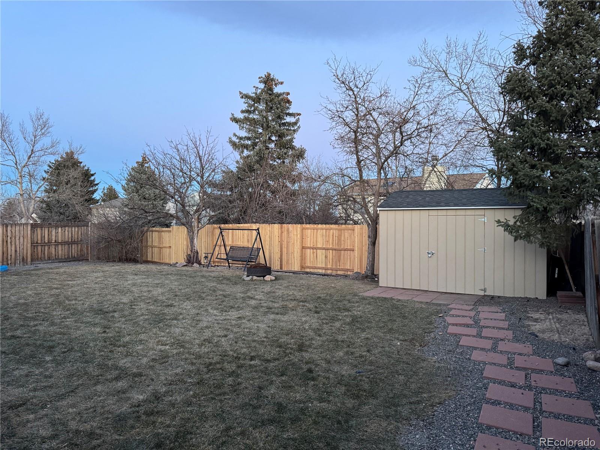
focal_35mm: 24
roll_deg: -0.7
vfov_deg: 56.8
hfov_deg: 71.6
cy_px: 225
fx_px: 416
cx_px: 300
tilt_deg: -1.1
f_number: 1.78
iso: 500
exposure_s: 1/60
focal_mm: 6.76
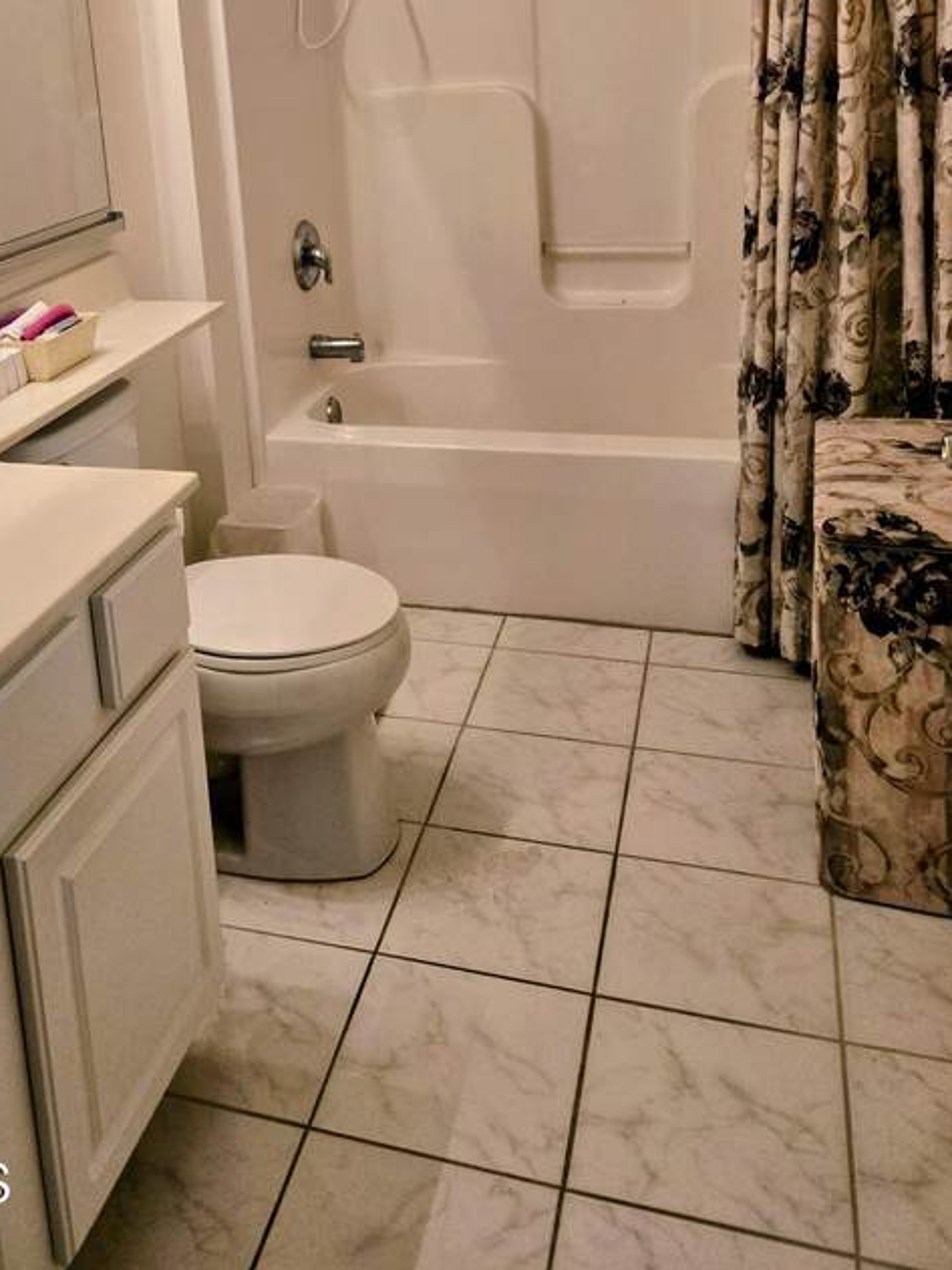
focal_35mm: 35
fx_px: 1284
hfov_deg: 40.0
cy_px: 306
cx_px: 284
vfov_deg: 50.3
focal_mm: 5.4
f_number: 1.8
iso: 125
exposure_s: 1/120
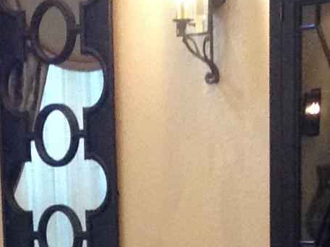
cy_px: 391
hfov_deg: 10.6
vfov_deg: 7.8
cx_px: 76
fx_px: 1781
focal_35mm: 187
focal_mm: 3.3
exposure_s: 1/24
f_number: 2.4
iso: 160
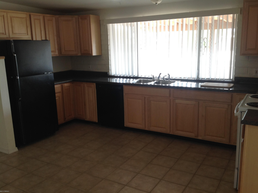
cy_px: 98
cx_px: 132
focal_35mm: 36
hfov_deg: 51.4
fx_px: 268
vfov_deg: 39.6
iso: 64
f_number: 2.4
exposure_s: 1/24
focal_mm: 4.28
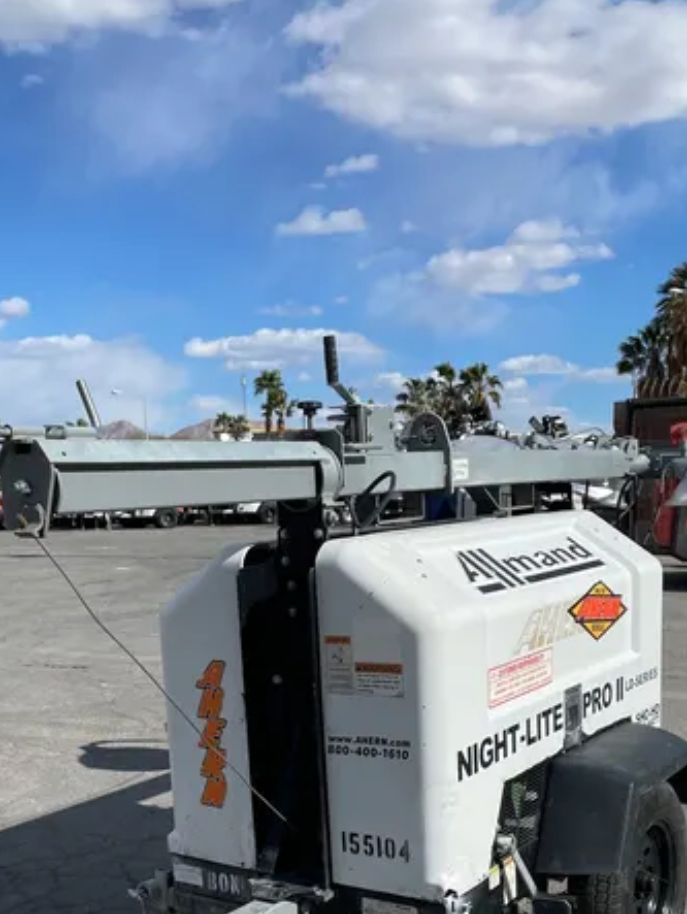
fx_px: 1136
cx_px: 330
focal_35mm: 43
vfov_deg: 41.7
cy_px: 746
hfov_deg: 33.6
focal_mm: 4.2
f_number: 1.6
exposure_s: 1/8403
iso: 50
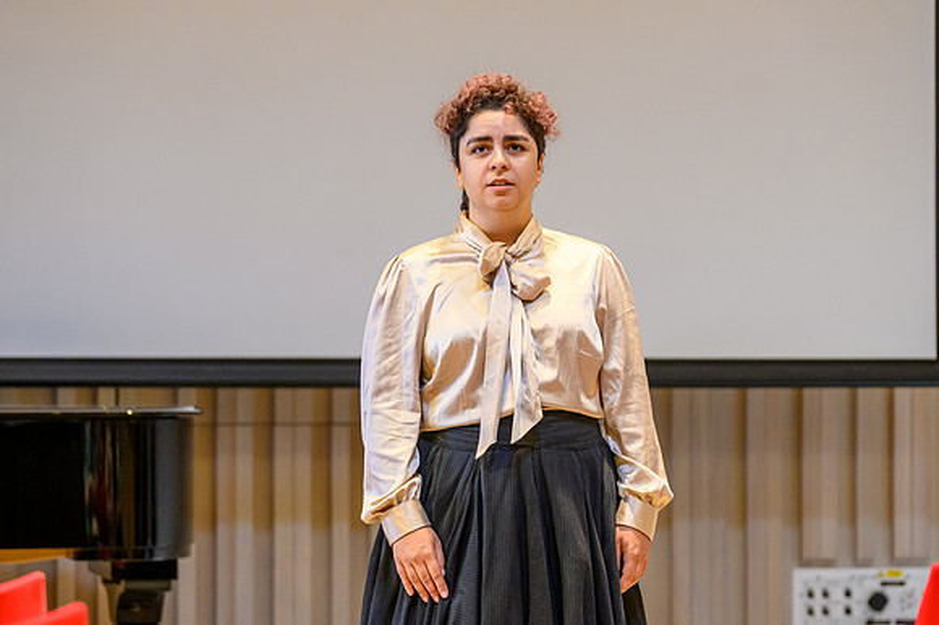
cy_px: 312
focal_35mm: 178
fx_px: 4640
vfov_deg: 7.7
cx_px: 470
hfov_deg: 11.6
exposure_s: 1/320
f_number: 2.8
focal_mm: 116
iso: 2200
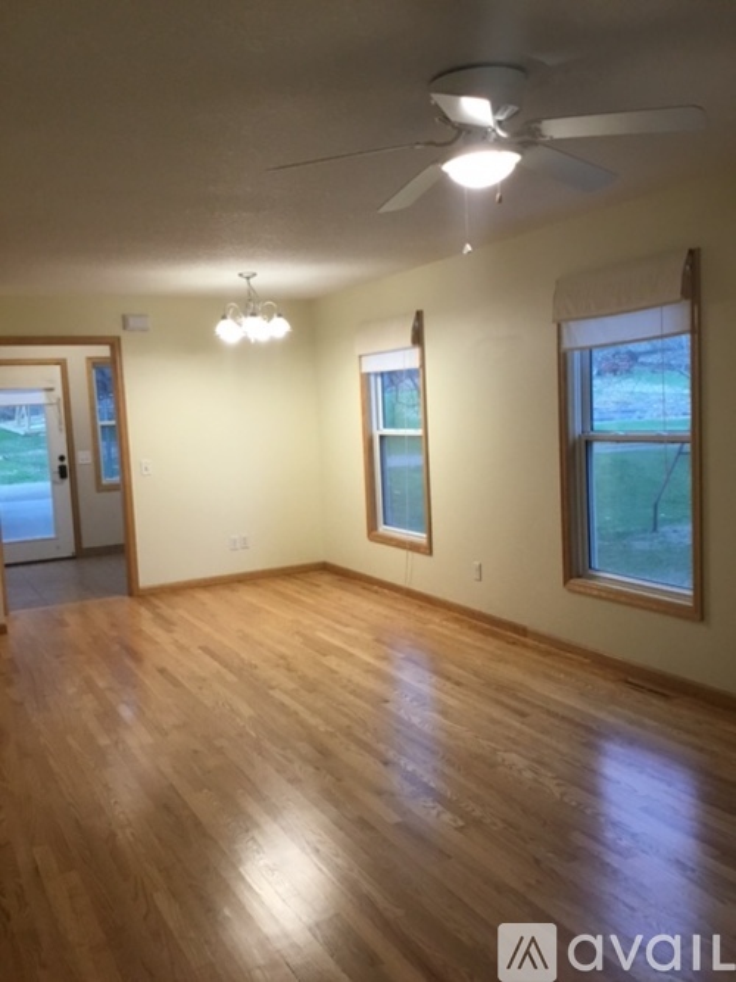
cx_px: 368
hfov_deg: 45.4
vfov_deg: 58.4
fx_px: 879
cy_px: 491
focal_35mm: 31
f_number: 2.4
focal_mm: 3.3
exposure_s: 1/30
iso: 50
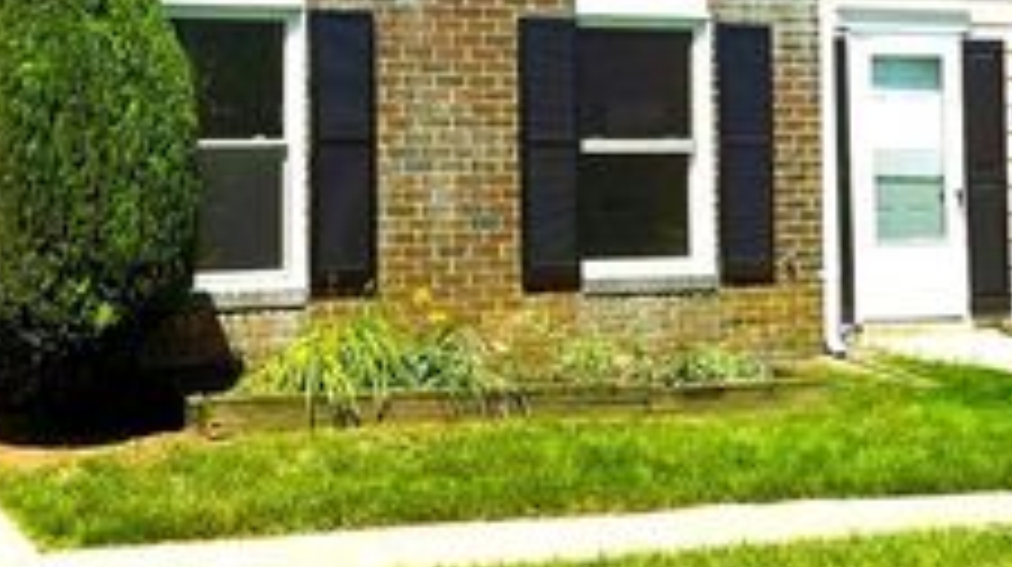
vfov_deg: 18.6
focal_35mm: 63
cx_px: 333
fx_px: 1689
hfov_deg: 33.1
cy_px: 11
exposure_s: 1/5882
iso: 50
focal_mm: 5.7
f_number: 1.5
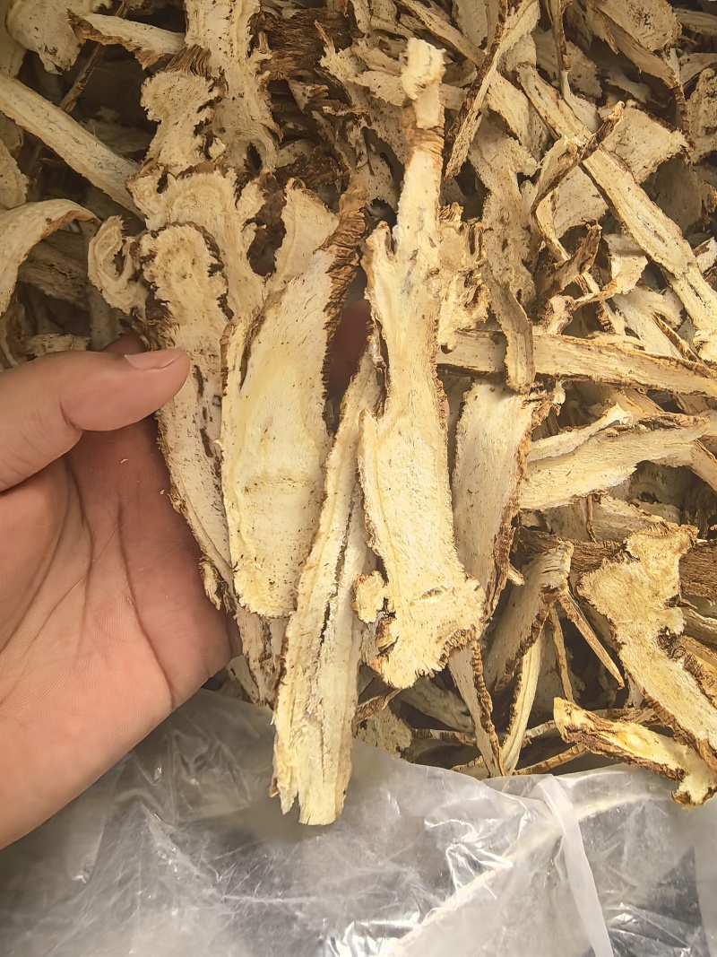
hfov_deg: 51.3
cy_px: 478
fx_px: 746
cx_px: 358
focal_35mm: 27
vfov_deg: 65.3
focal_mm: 1.95
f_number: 2.2
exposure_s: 1/50
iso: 160
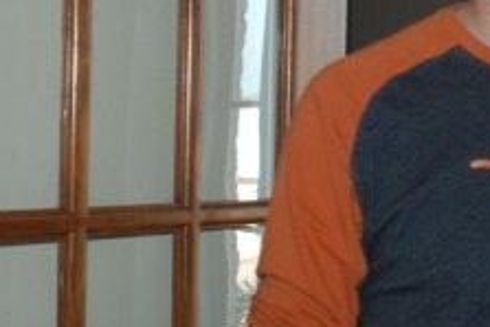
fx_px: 1689
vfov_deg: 11.0
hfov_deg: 16.2
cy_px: 45
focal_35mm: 124
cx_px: 486
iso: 200
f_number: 3.5
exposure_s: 1/60
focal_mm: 18
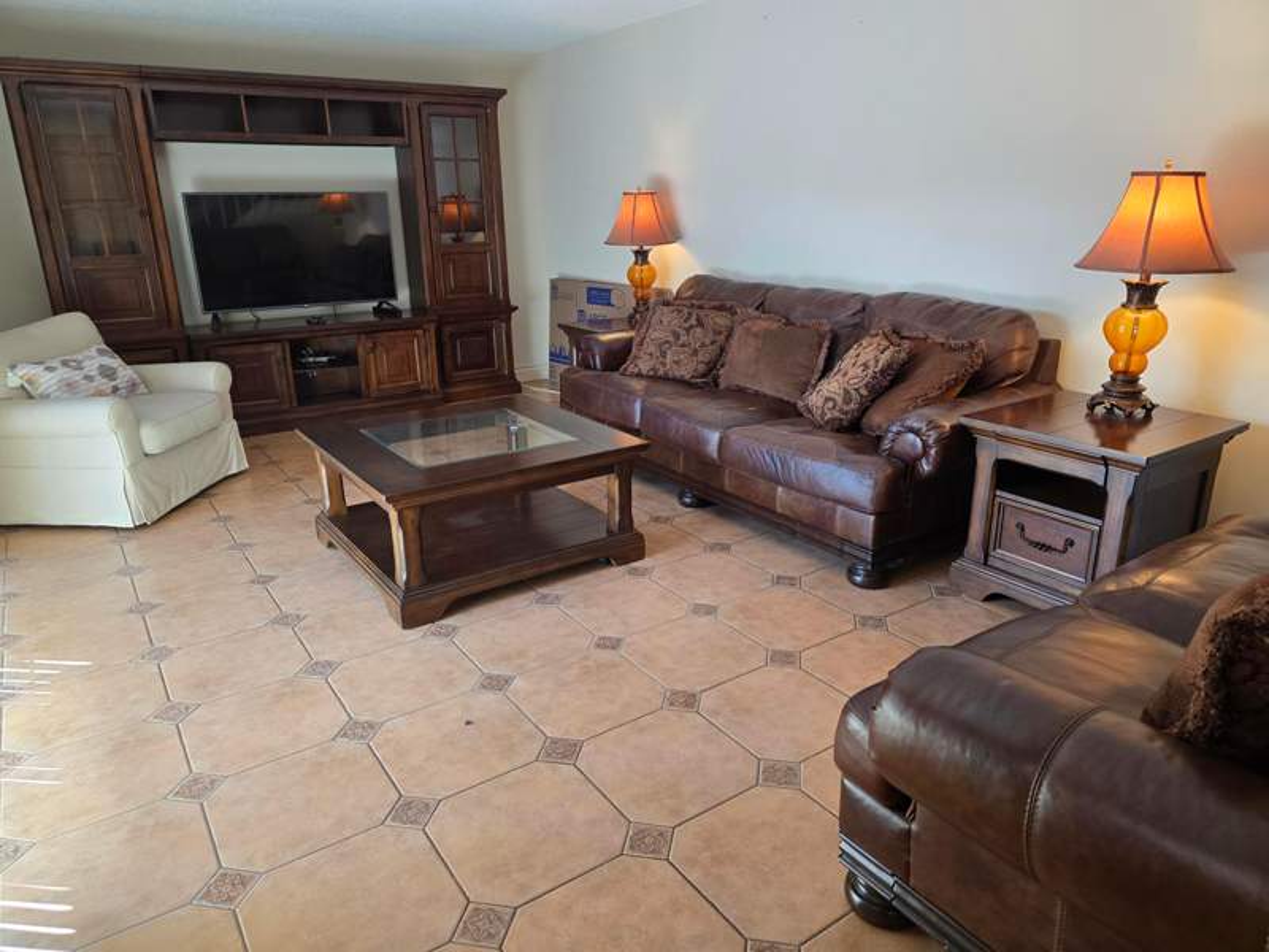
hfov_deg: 73.9
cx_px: 634
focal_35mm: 23
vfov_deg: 58.9
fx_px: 843
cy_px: 476
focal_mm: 6.3
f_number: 1.7
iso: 125
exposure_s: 1/120
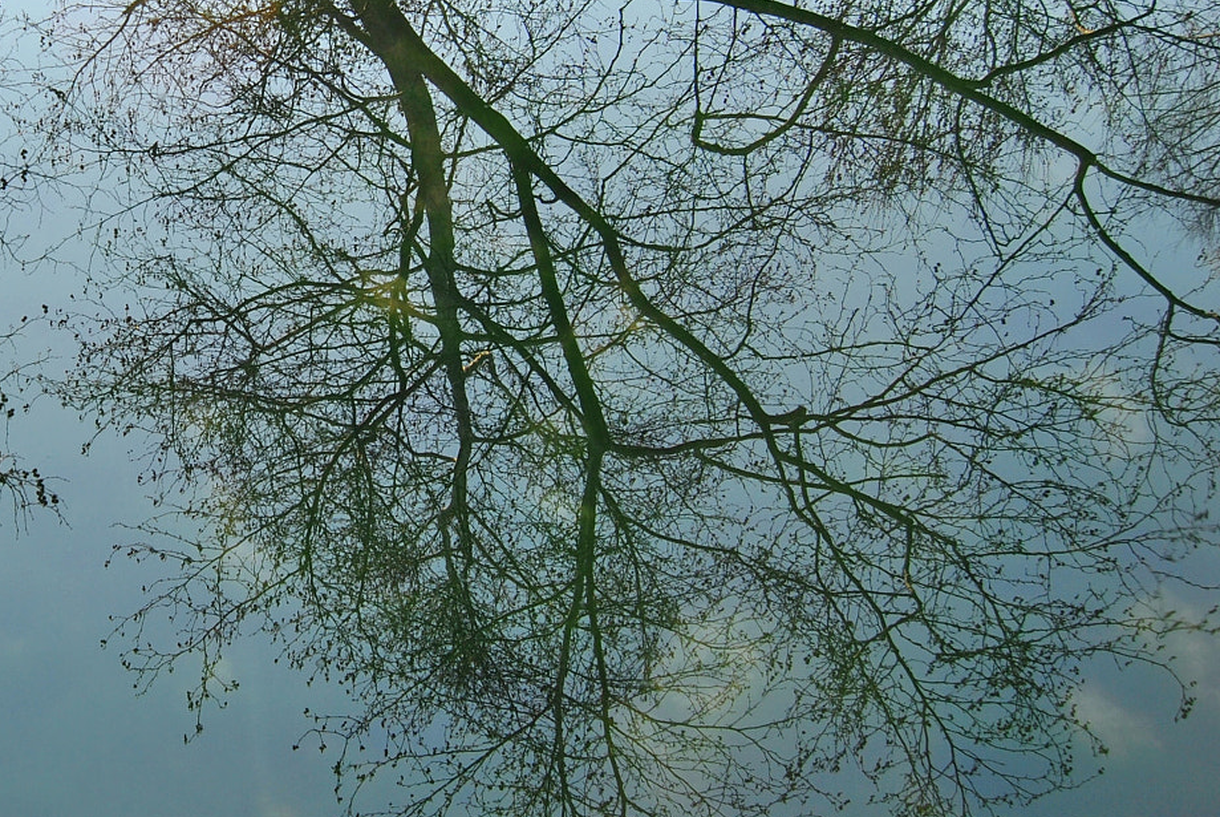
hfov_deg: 39.4
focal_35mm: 47
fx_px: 1595
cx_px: 169
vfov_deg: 28.4
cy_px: 240
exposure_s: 1/80
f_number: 4.5
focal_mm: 18
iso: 100
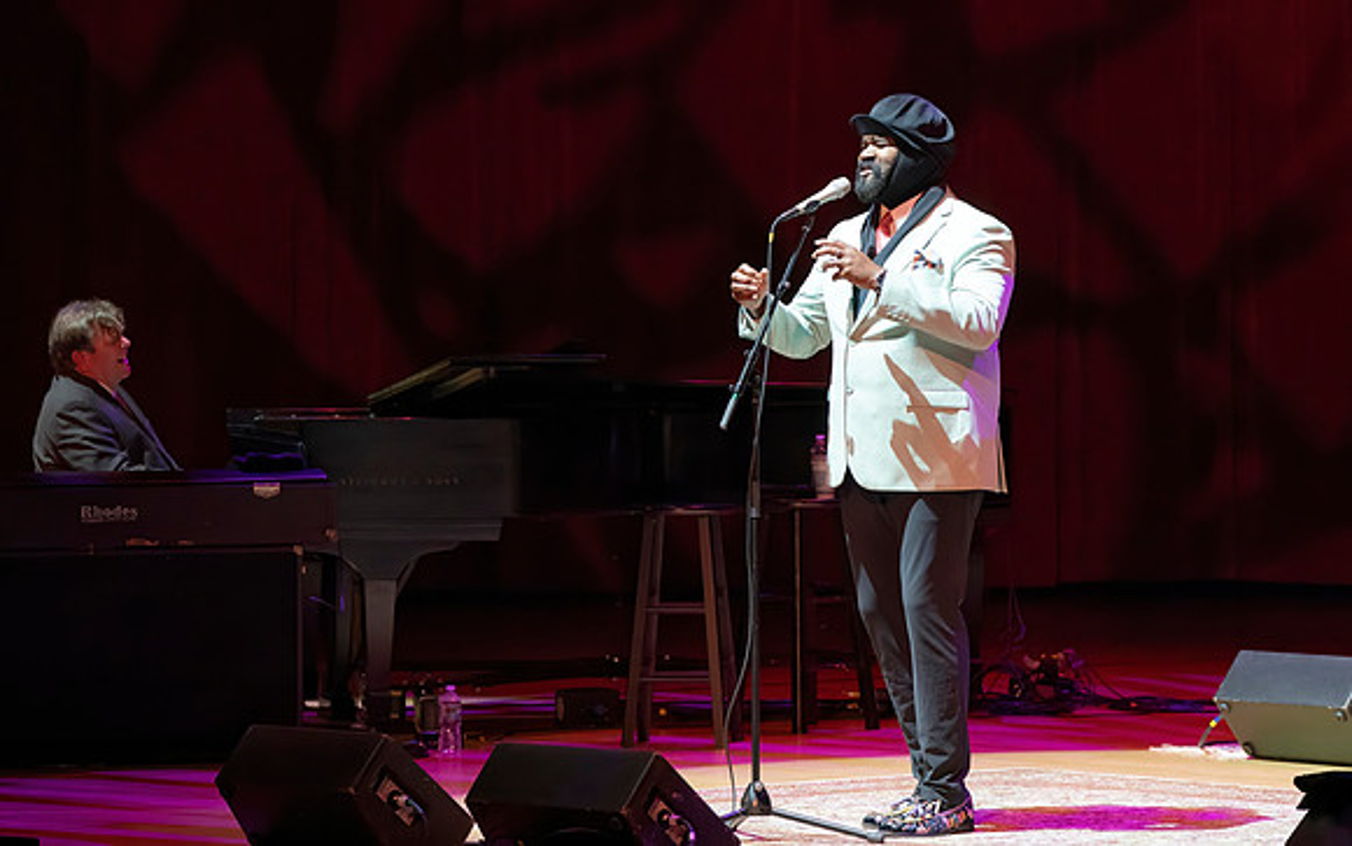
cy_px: 378
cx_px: 740
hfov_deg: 10.8
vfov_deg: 6.7
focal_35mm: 195
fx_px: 7182
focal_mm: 169
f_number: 5.6
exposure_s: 1/320
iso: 5000
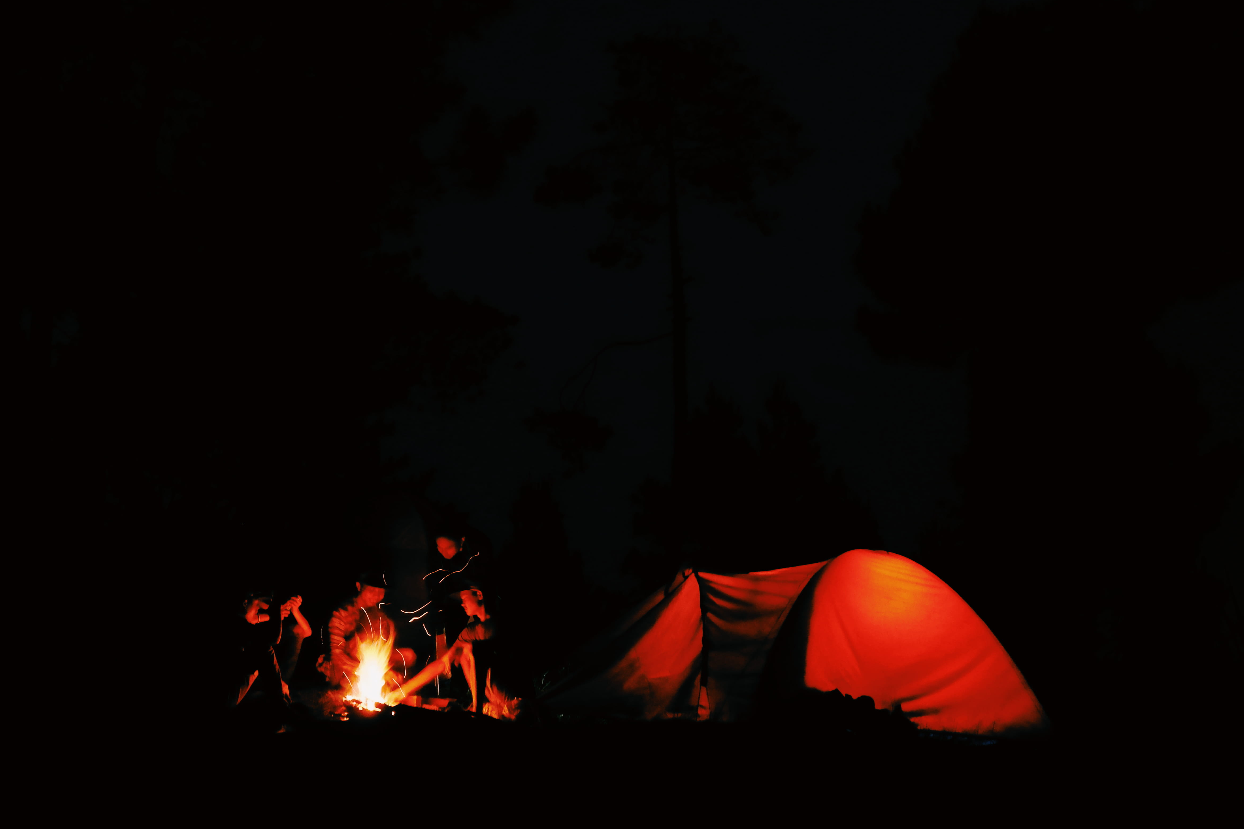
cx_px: 645
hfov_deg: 44.5
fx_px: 1520
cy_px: 431
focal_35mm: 44
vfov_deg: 30.5
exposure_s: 1/4
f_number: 4.5
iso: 3200
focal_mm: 28.2
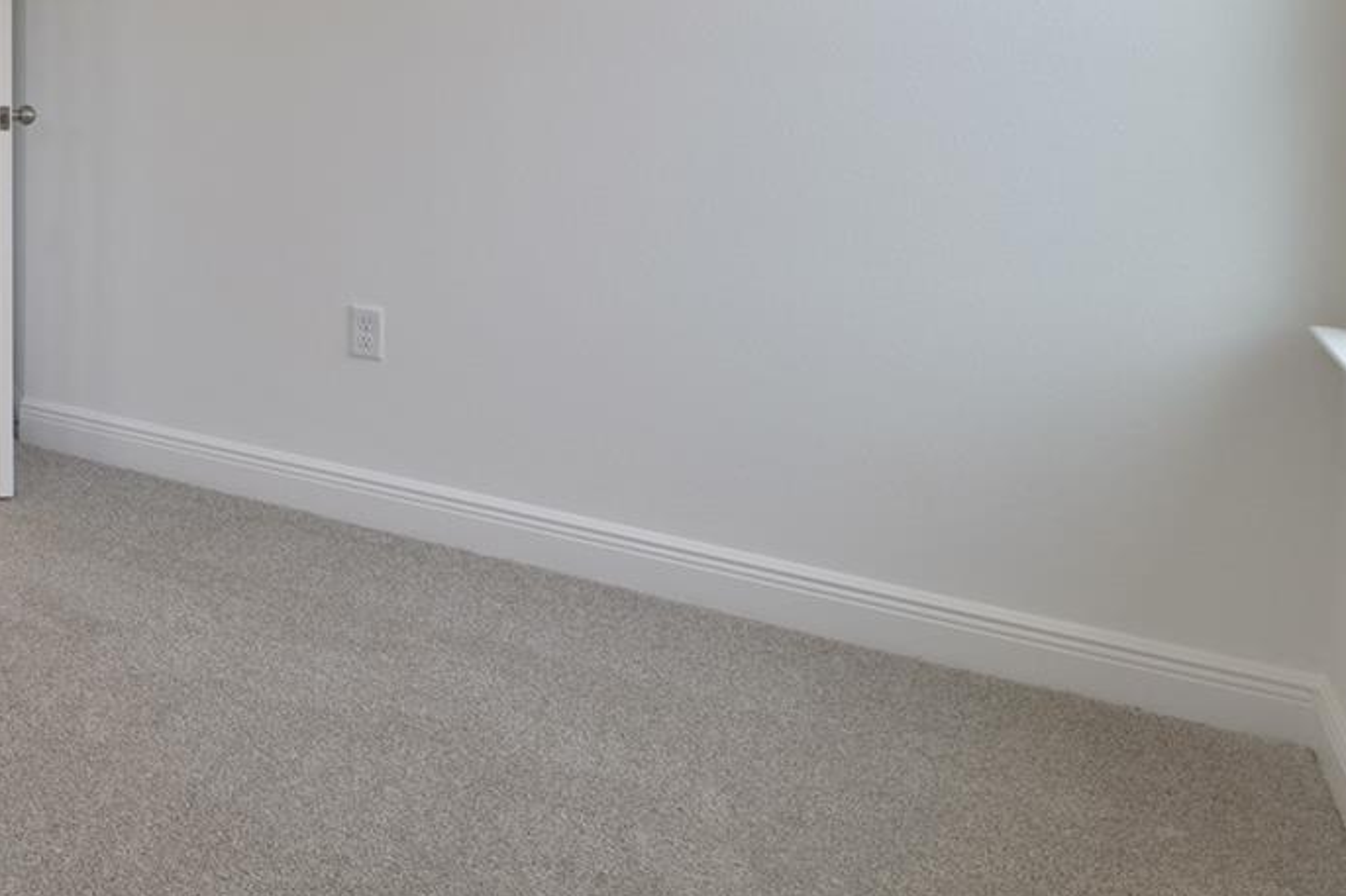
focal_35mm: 35
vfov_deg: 34.5
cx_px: -4
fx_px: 1308
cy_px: 4
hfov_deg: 45.7
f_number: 10
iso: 110
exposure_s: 1/15
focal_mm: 10
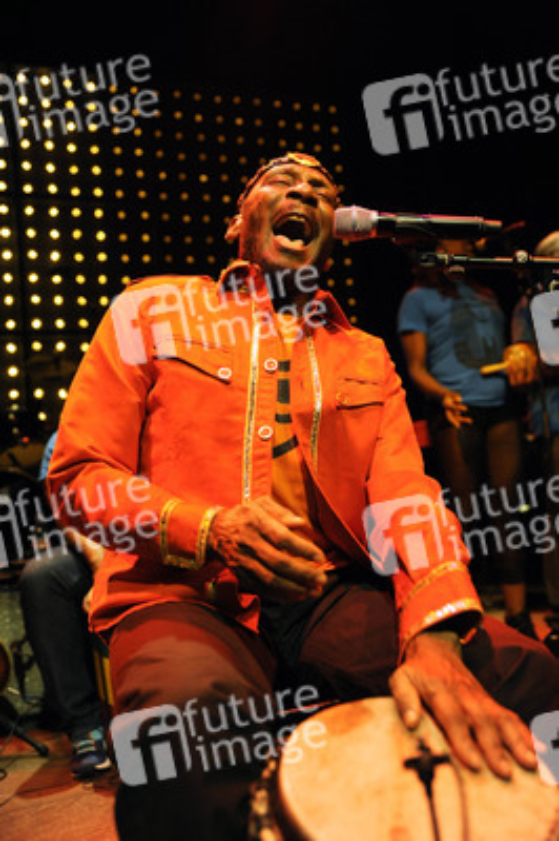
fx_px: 817
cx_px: 280
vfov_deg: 54.5
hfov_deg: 37.8
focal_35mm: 35
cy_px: 420
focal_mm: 35
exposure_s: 1/160
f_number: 2.8
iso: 1600
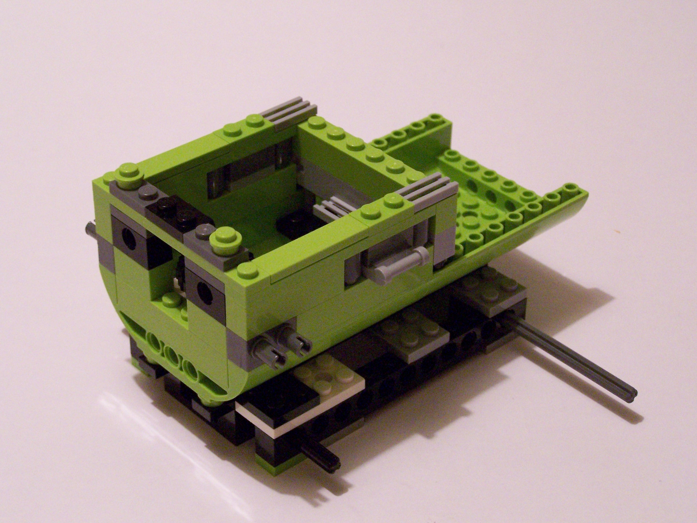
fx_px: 1510
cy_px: 262
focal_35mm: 75
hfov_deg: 26.0
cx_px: 348
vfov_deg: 19.6
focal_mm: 12.4
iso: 400
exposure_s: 1/20
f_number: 3.2
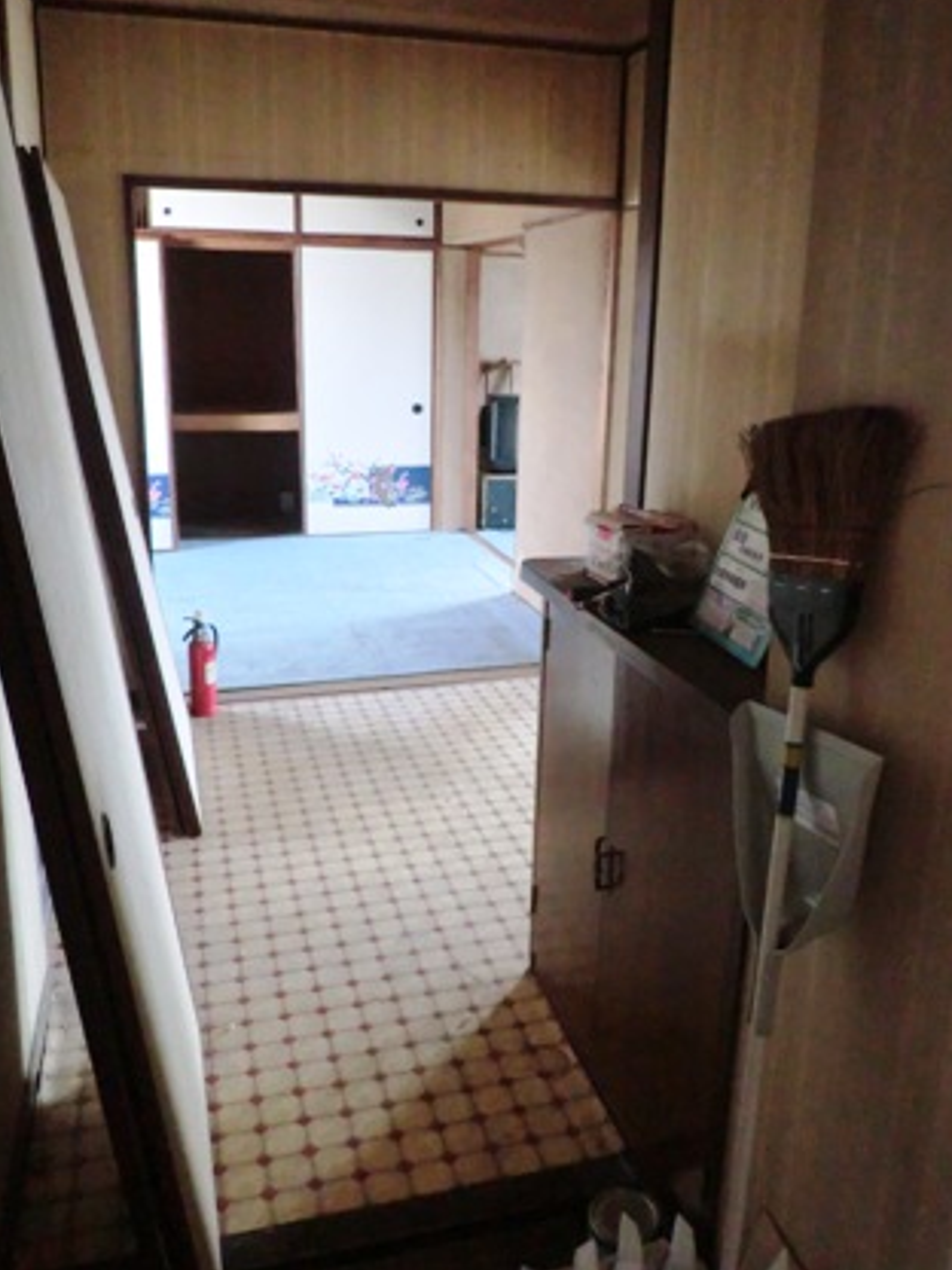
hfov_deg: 49.7
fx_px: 1027
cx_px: 497
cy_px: 589
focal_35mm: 28
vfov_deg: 63.4
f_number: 2.8
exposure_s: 1/60
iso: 640
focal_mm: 4.7
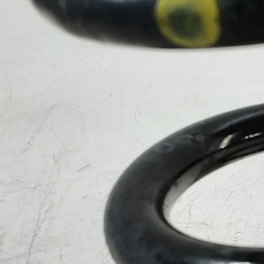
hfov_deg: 16.6
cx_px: 375
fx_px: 837
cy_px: 202
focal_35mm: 97
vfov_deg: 17.8
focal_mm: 2.91
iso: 64
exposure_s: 1/50
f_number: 1.9
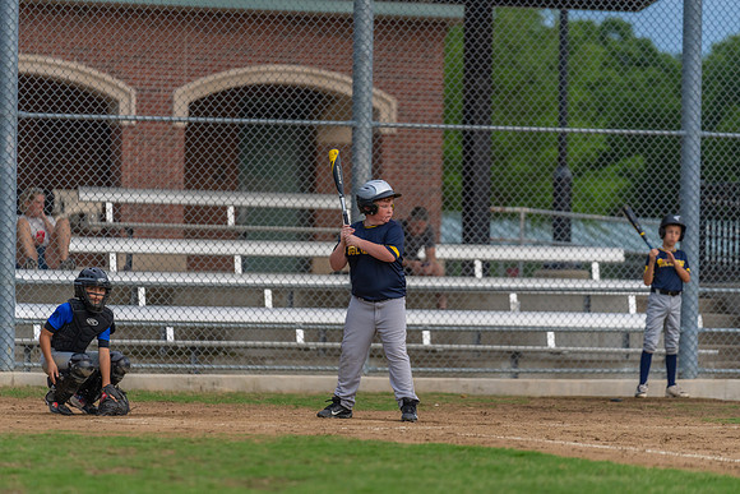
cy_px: 247
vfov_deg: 6.9
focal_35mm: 200
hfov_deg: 10.3
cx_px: 370
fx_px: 4112
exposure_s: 1/1000
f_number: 2.8
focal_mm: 200
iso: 1000
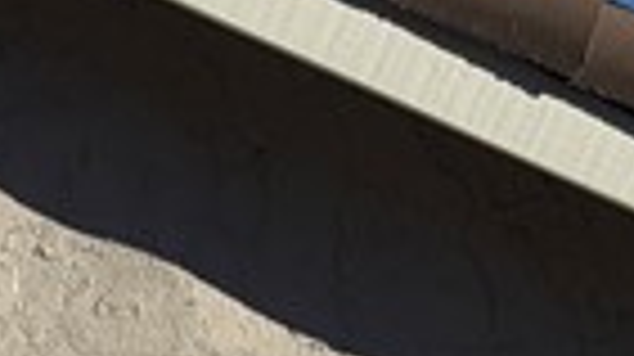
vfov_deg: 5.6
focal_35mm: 190
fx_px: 3191
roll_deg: +0.2
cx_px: -391
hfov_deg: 10.8
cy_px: 1379
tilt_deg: -9.2
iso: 80
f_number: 1.78
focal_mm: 6.76
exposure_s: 1/8130
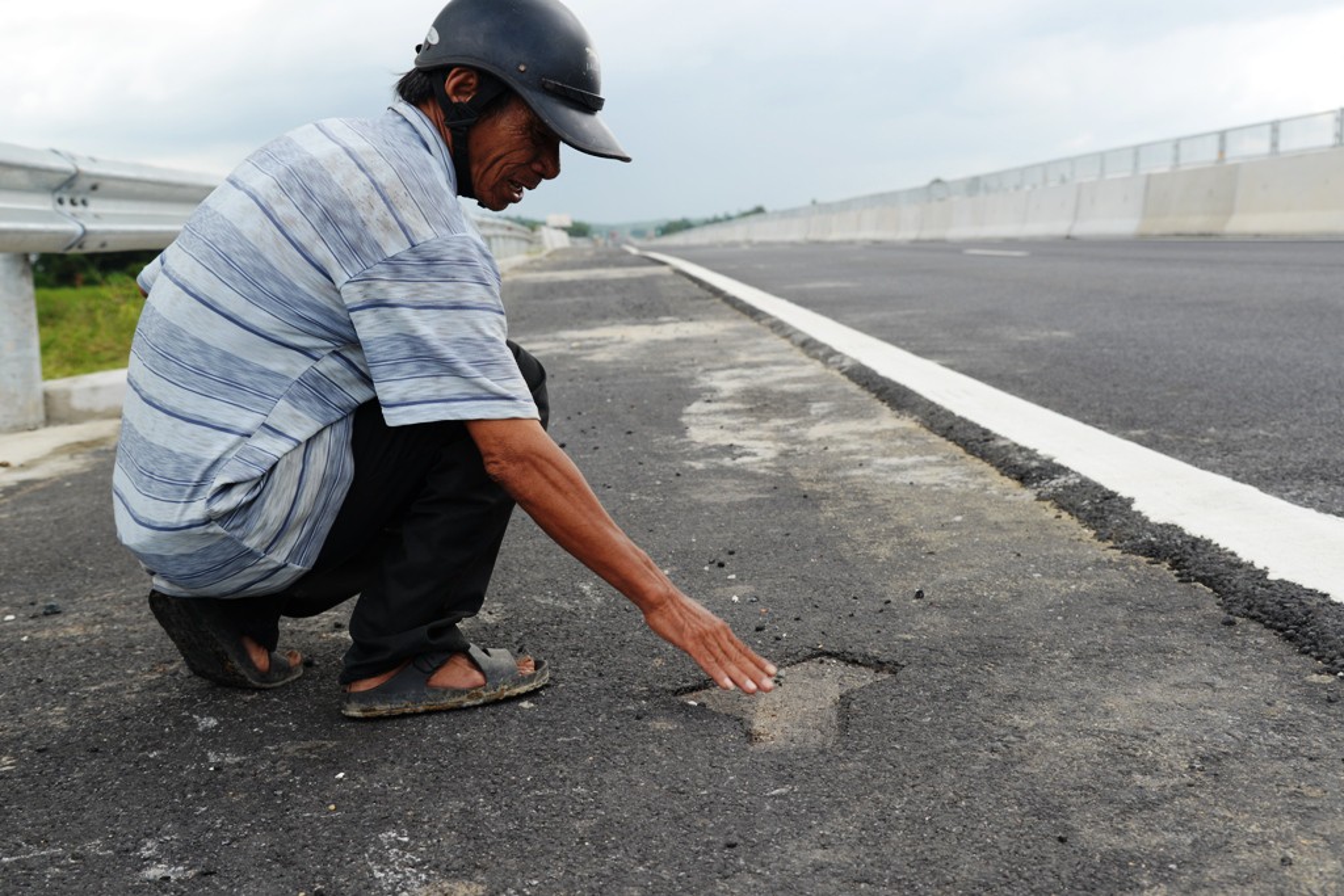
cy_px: 448
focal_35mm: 44
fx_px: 1643
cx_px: 672
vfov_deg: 30.5
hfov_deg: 44.5
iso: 100
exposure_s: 1/160
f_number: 6.3
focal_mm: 44
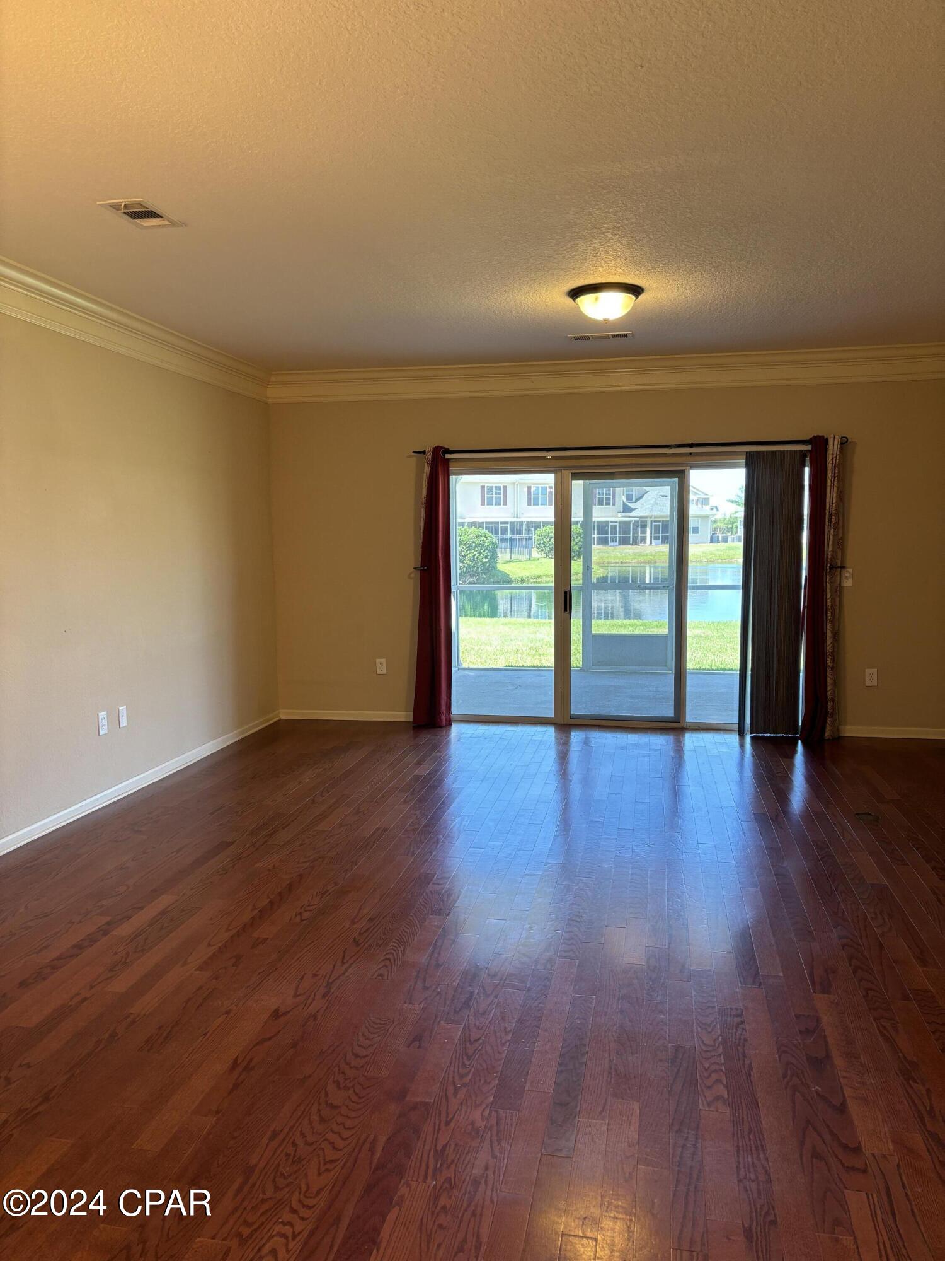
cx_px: 472
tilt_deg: -7.8
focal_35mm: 26
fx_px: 946
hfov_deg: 53.1
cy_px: 630
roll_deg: -0.6
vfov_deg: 67.3
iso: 80
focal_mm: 5.96
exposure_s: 1/60
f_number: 1.6
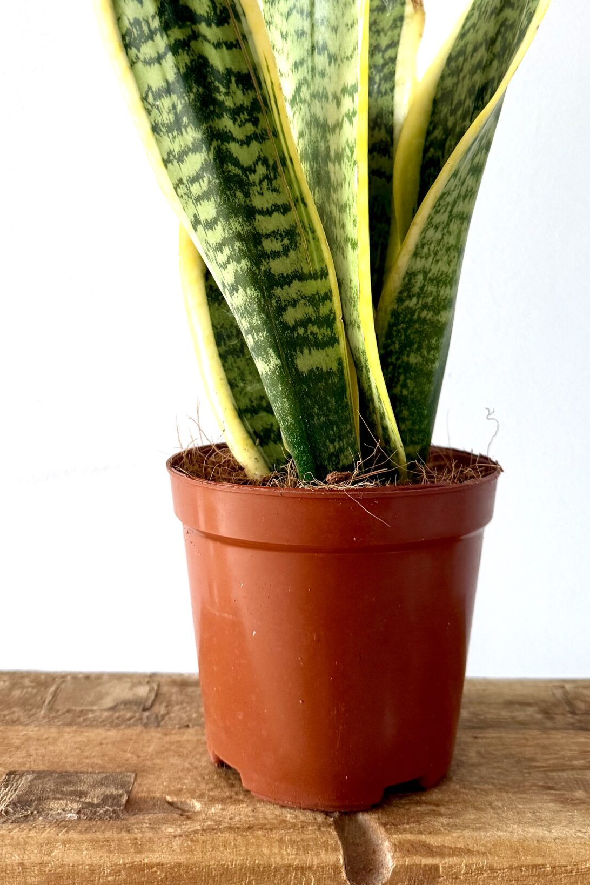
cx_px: 273
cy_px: 269
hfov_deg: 34.2
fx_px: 959
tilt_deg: +1.6
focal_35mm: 39
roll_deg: -0.8
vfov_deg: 48.4
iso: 200
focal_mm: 6.76
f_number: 1.78
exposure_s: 1/121
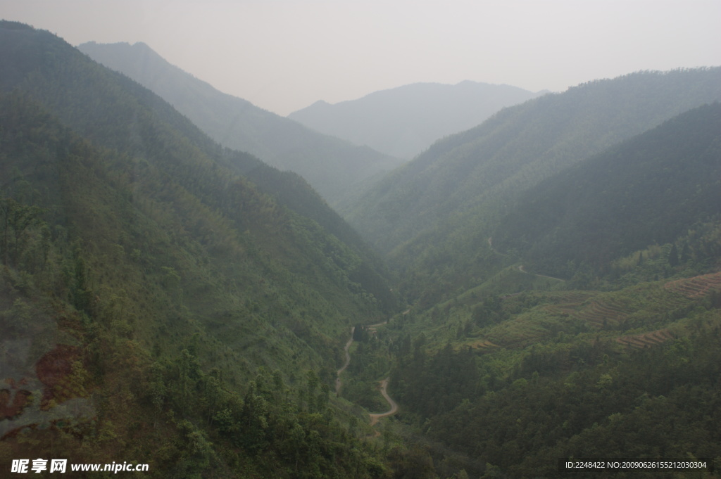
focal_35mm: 42
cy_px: 240
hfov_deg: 46.4
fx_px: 840
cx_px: 360
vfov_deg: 31.8
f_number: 6.3
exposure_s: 1/60
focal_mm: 28
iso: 100
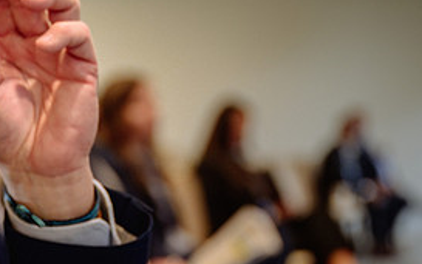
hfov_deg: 18.0
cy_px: 146
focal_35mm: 115
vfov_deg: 11.4
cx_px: 93
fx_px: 1323
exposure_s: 1/160
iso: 1600
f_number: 2.8
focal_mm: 49
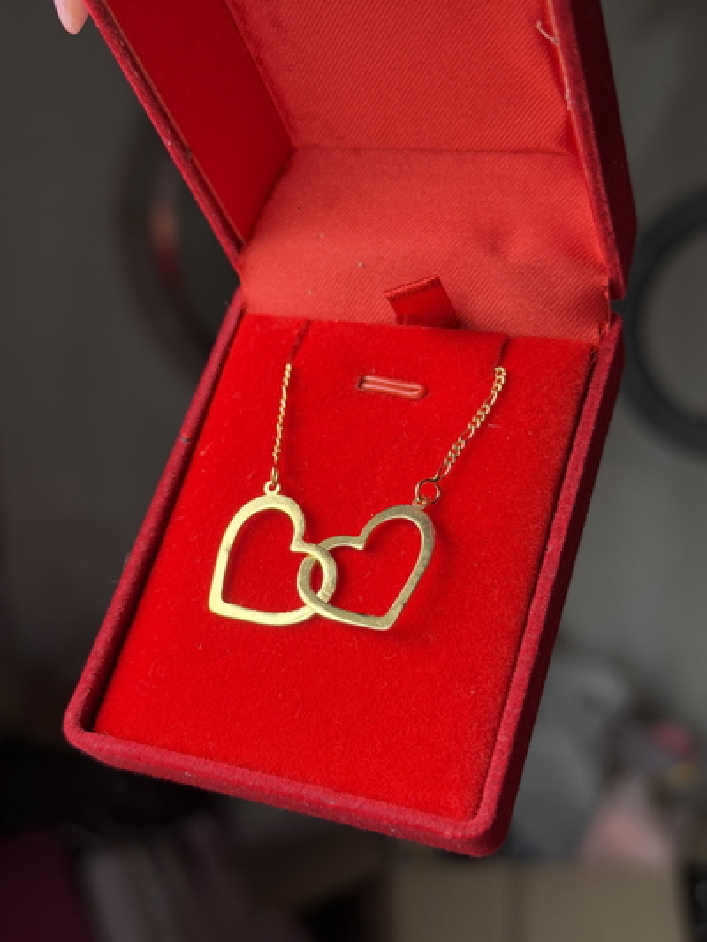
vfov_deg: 39.6
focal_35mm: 48
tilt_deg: -6.3
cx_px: 354
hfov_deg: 30.3
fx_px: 1307
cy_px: 471
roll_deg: +0.0
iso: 160
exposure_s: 1/225
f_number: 1.78
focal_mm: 6.76
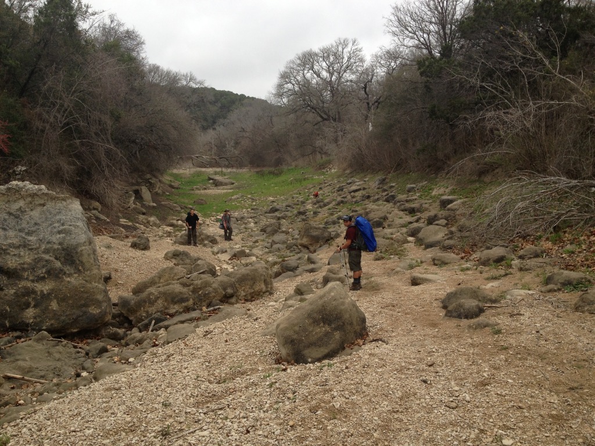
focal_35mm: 35
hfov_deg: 52.6
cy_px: 223
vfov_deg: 40.7
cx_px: 298
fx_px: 602
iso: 50
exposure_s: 1/305
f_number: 2.4
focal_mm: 4.28
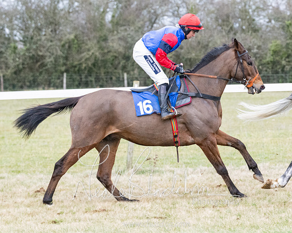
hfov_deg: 8.9
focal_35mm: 218
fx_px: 1881
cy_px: 149
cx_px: 206
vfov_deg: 7.1
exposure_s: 1/800
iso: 1600
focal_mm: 94
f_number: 4
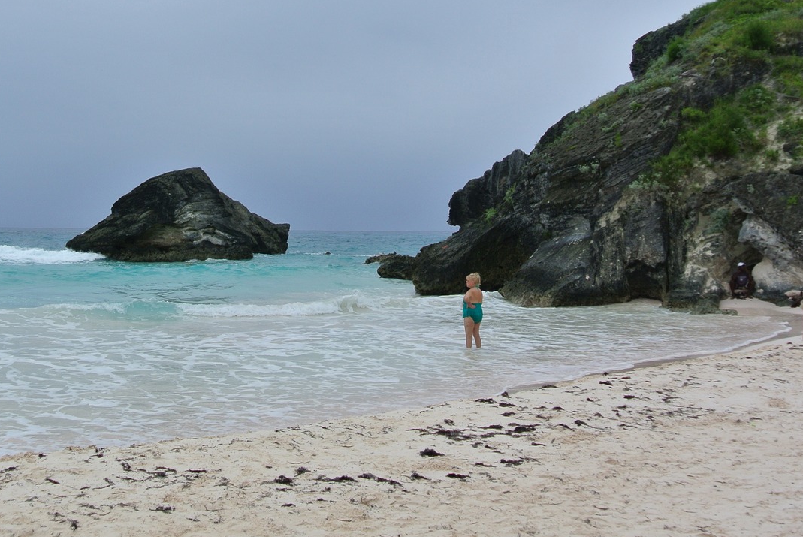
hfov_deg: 44.0
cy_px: 193
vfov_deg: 30.4
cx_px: 282
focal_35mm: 44
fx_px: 982
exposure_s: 1/800
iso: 100
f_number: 5
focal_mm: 10
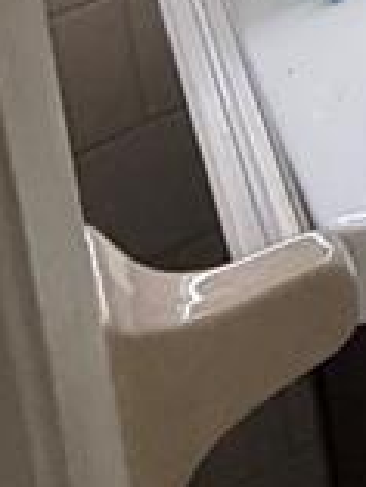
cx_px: 1262
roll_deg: +2.5
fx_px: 1506
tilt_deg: -9.7
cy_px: -791
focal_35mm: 107
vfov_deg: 12.6
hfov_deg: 9.2
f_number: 2.2
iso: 320
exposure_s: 1/120
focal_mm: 2.22
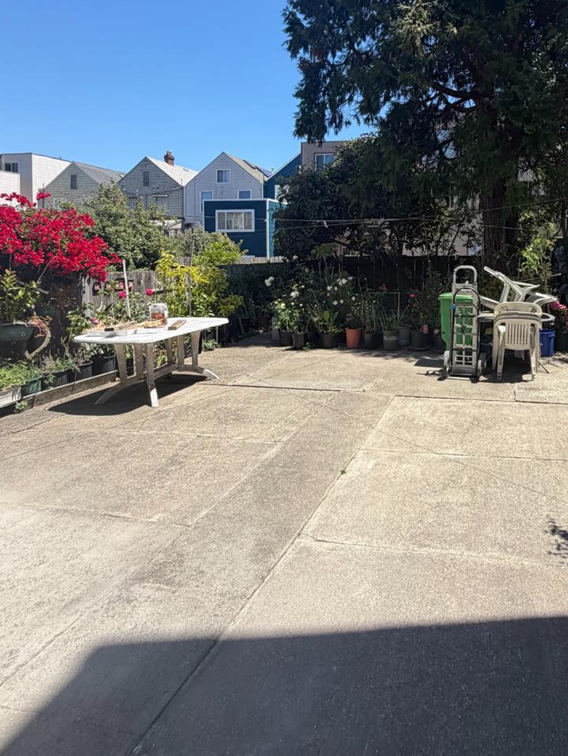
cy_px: 271
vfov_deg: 74.7
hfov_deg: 58.3
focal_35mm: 22
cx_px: 419
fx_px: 481
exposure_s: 1/770
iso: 40
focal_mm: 2.22
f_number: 2.2
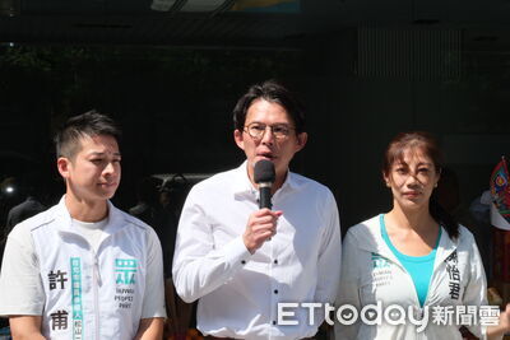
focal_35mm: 83
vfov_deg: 16.5
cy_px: 170
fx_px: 1176
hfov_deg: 24.5
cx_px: 255
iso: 800
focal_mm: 55
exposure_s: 1/160
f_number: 22
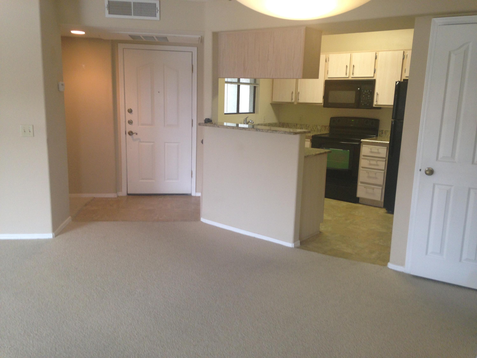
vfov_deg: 42.9
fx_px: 455
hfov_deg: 55.4
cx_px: 238
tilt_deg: -12.3
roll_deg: -1.8
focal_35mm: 33
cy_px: 179
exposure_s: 1/20
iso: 80
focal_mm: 4.12
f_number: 2.4
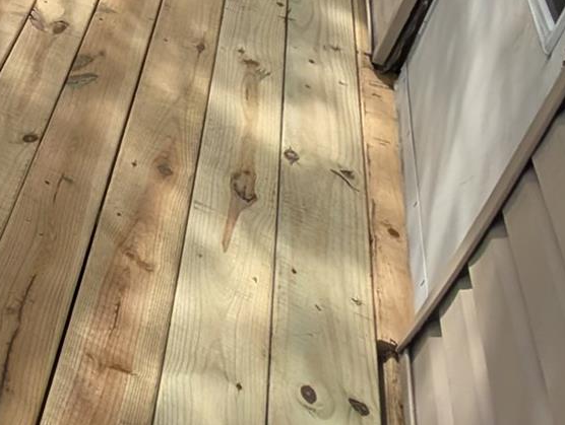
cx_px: -321
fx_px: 719
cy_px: -214
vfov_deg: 25.1
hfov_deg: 26.9
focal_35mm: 44
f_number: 1.7
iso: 55
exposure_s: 1/4505
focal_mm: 2.02
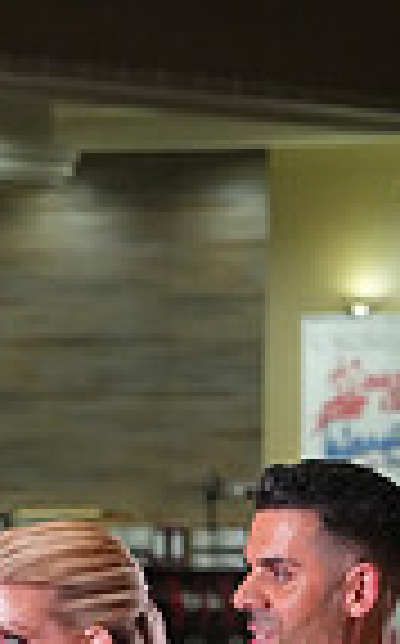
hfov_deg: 3.4
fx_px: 6596
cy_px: 1193
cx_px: 811
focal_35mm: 377
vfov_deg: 5.5
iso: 3200
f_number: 6.3
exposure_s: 1/200
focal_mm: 91
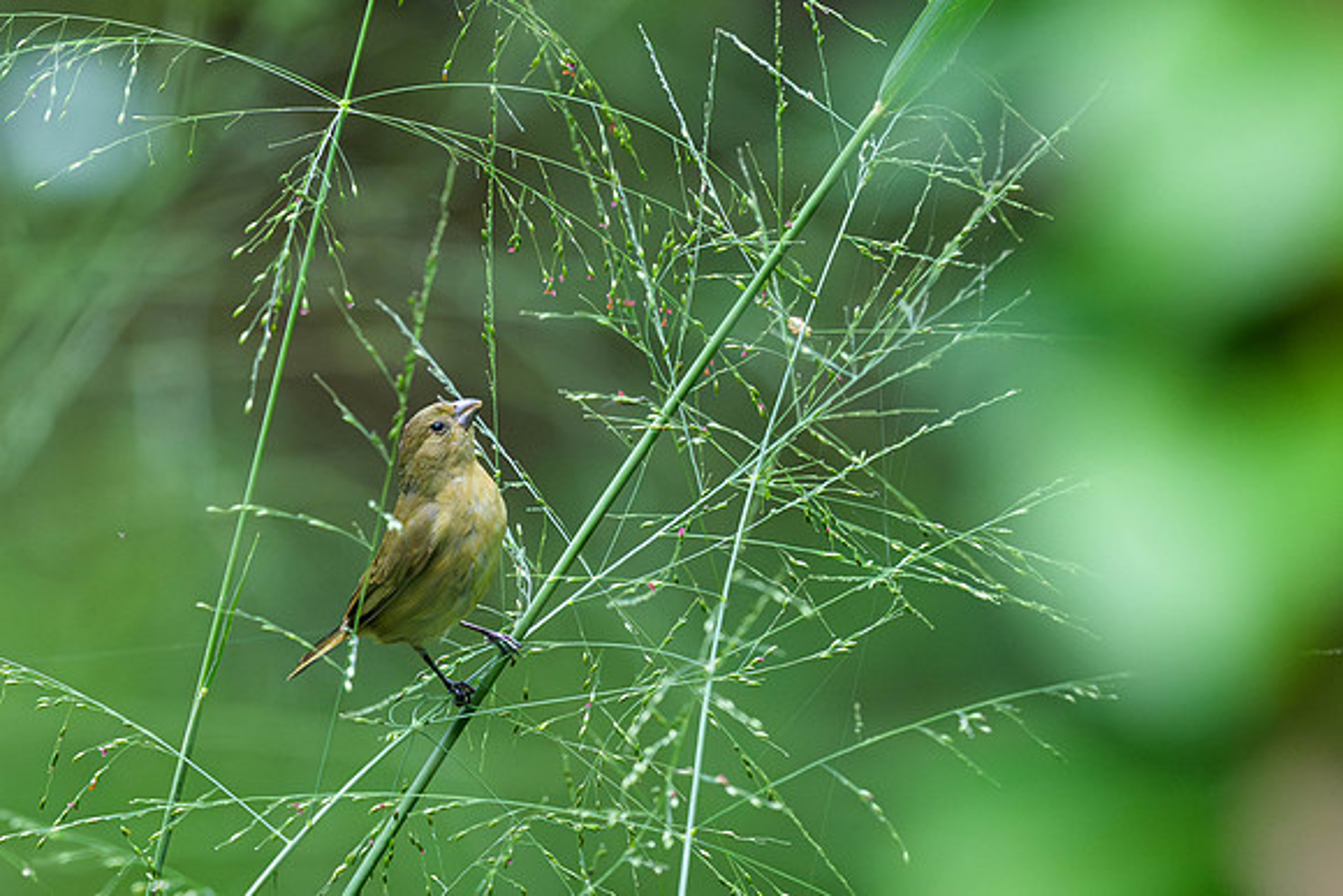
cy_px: 682
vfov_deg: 1.3
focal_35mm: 1083
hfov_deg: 1.9
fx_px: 40403
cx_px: 326
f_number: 4
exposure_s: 1/1000
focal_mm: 400
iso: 2000
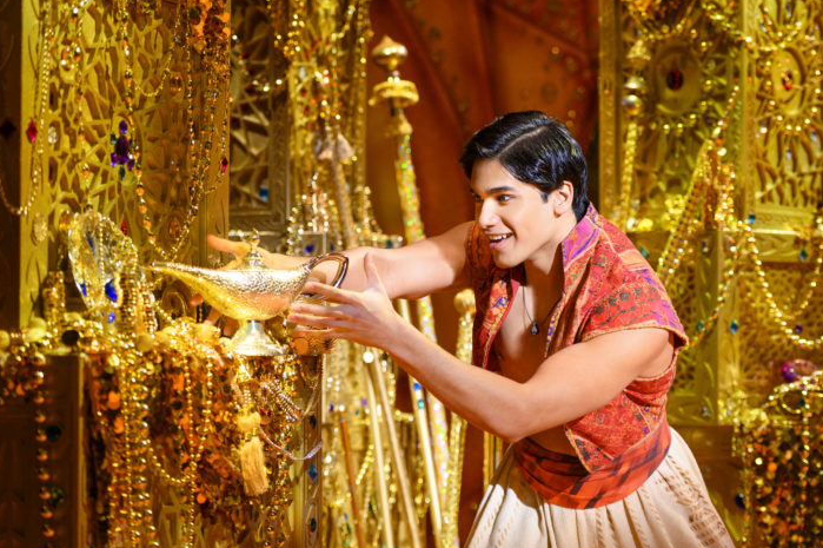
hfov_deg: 18.3
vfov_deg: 12.2
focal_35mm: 112
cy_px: 259
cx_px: 434
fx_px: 2559
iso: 3200
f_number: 3.2
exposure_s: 1/160
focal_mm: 102
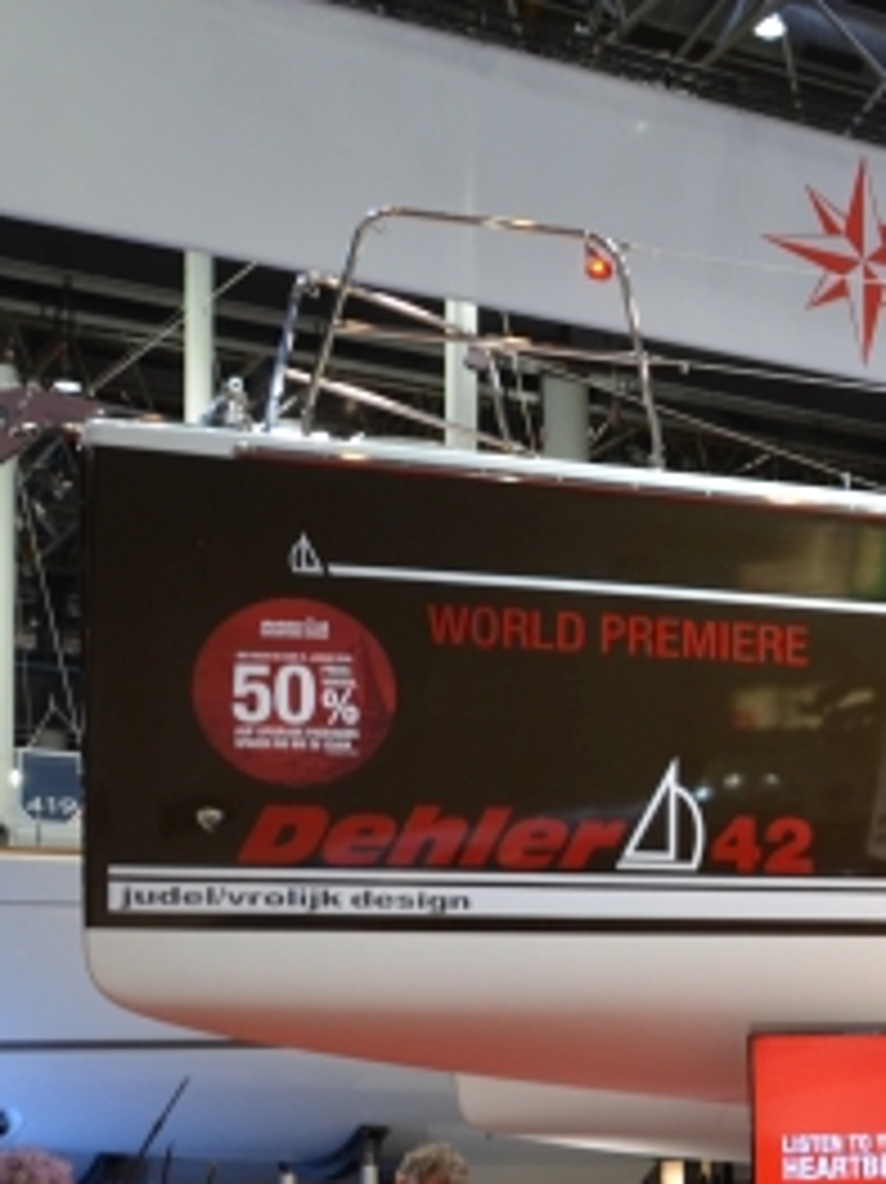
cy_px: 990
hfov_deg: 18.2
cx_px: 1439
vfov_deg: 27.5
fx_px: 2357
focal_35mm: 69
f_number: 4
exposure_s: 1/60
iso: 400
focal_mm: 18
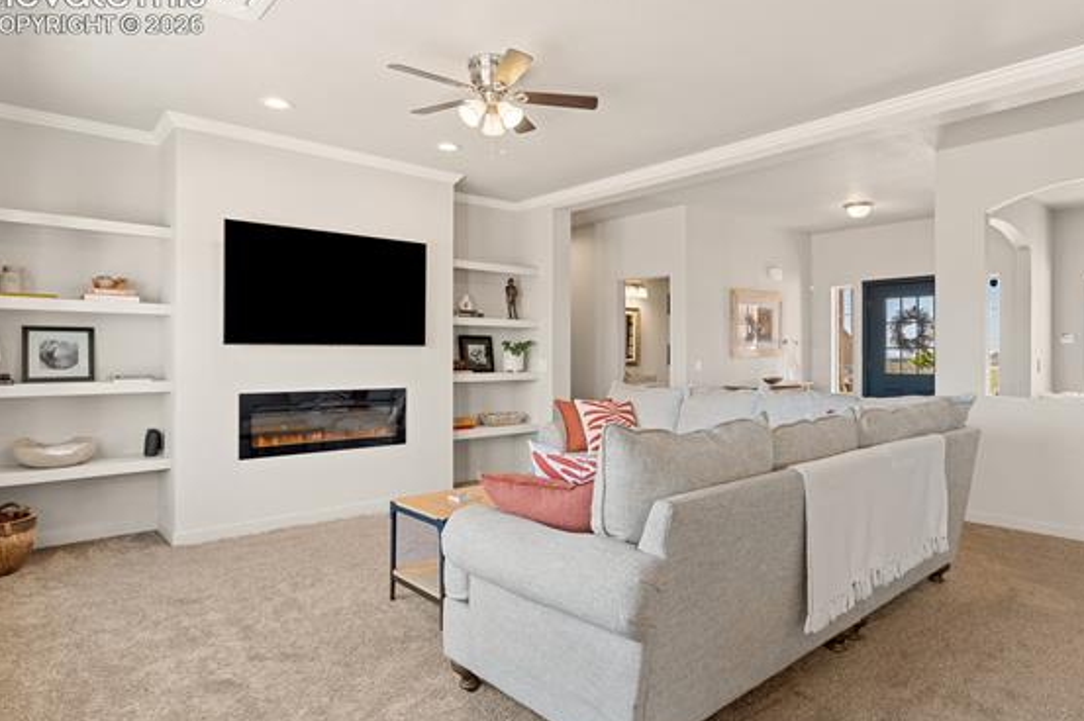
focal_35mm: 22
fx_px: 662
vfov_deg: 57.1
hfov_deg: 78.4
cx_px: 594
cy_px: 343
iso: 400
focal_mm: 19
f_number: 8
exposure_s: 1/6
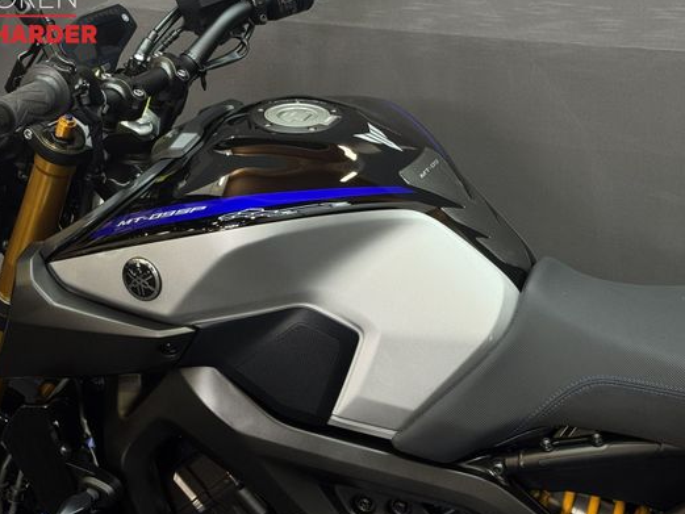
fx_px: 1168
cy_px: 248
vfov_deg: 24.8
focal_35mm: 59
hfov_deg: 32.7
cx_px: 308
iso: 64
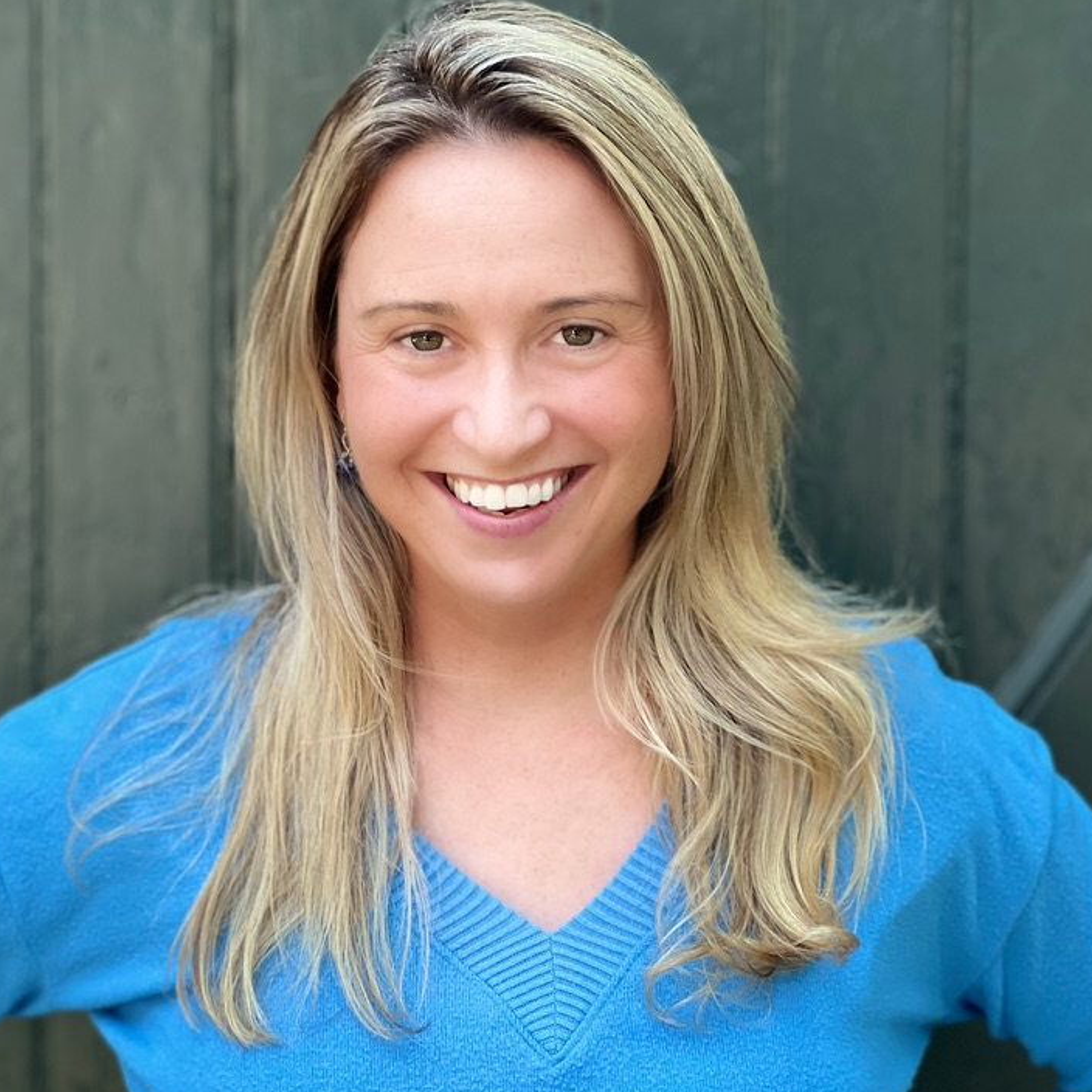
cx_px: 557
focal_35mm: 99
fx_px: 3533
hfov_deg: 17.6
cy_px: 563
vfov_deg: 17.6
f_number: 2.8
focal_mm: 9
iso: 80
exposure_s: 1/121
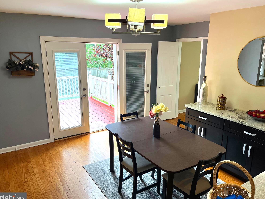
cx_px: 131
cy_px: 100
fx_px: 207
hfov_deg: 65.3
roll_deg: +0.8
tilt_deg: -14.6
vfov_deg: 51.4
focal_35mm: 27
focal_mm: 5.1
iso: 80
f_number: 1.6
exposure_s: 1/60
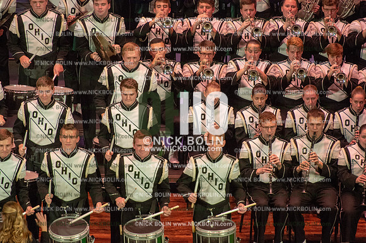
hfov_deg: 5.2
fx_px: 4064
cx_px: 183
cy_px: 122
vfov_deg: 3.4
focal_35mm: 400
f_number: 5.6
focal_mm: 400
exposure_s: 1/250
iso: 8000
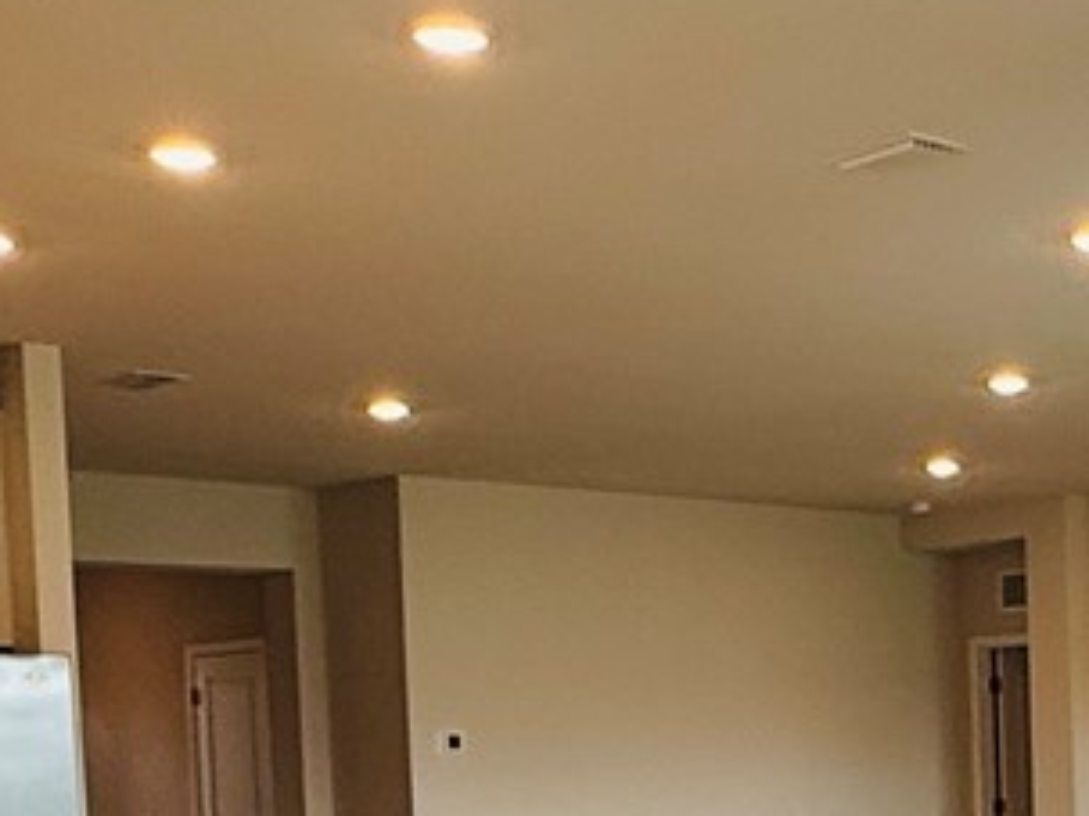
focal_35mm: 74
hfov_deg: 24.4
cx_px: 1233
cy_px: 902
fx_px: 2327
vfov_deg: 19.1
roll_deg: +1.4
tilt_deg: -2.5
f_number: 2.2
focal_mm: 2.22
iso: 80
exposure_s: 1/99
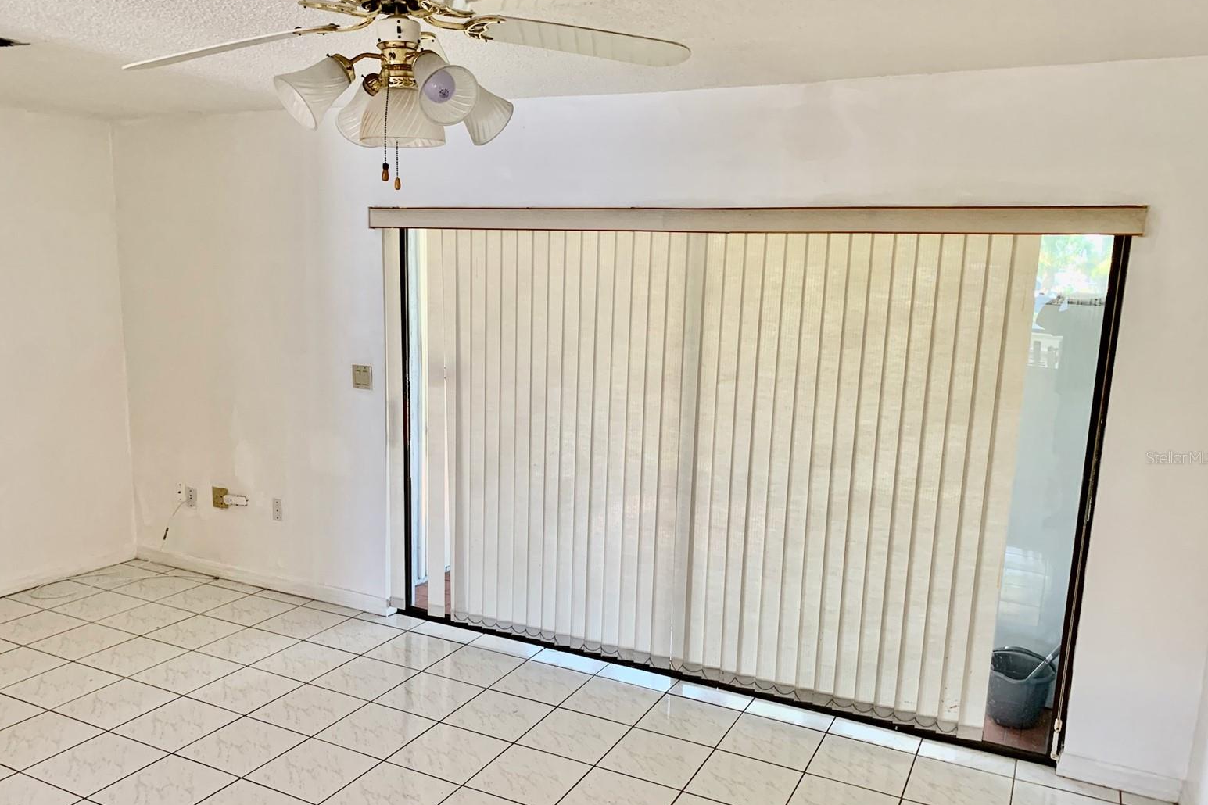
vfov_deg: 46.3
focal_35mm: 28
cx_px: 594
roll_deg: -1.5
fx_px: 939
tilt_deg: -11.3
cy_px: 457
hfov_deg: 65.5
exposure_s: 1/60
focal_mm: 4.25
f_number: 1.8
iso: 160
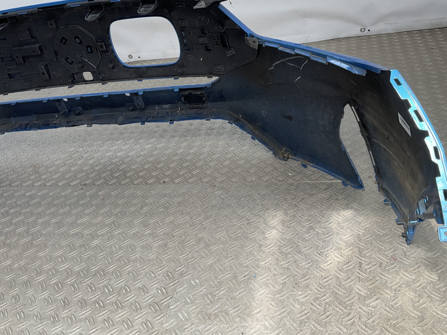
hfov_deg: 51.3
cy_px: 144
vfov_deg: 39.6
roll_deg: +13.2
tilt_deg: -28.1
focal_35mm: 36
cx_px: 214
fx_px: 465
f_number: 1.8
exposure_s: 1/202
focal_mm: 3
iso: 16
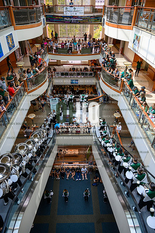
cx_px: 78
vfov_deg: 73.8
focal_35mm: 24
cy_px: 116
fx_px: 155
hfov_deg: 53.0
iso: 800
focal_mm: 24
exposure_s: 1/800
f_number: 4
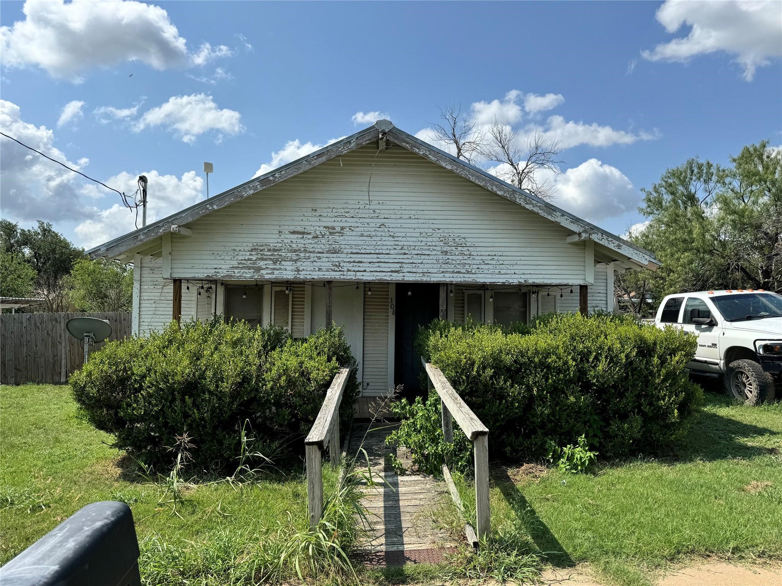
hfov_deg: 71.6
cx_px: 391
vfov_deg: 56.8
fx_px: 542
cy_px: 293
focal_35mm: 24
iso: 80
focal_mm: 6.76
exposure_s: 1/4950
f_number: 1.78
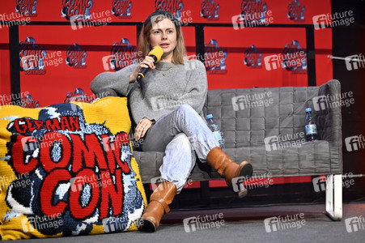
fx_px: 1368
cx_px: 182
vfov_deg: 10.1
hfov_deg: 15.2
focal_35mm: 135
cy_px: 122
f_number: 2.8
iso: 800
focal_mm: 135
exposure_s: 1/320
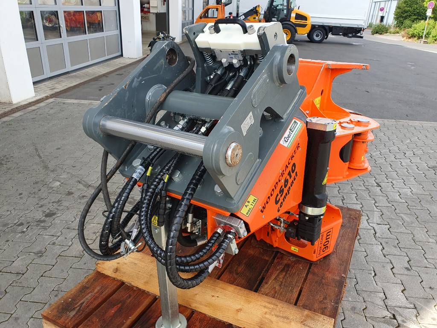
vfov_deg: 53.1
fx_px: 328
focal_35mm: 26
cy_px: 164
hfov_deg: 67.3
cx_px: 218
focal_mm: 4.32
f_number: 2.4
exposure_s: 1/270
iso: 50
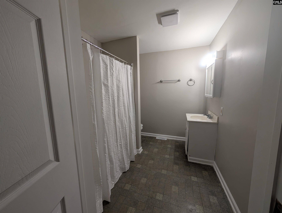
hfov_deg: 110.5
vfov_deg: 94.6
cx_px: 141
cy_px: 106
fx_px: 98
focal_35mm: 12
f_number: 1.7
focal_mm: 2.02
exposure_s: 1/120
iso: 76
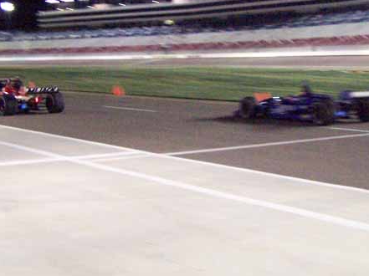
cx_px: 320
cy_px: 89
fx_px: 735
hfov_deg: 27.3
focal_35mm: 69
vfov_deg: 21.2
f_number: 2.8
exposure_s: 1/60
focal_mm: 6.3
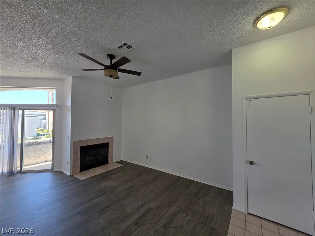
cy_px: 118
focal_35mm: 13
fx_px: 118
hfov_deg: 106.2
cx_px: 158
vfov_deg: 89.9
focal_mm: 2.2
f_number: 1.9
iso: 64
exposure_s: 1/120
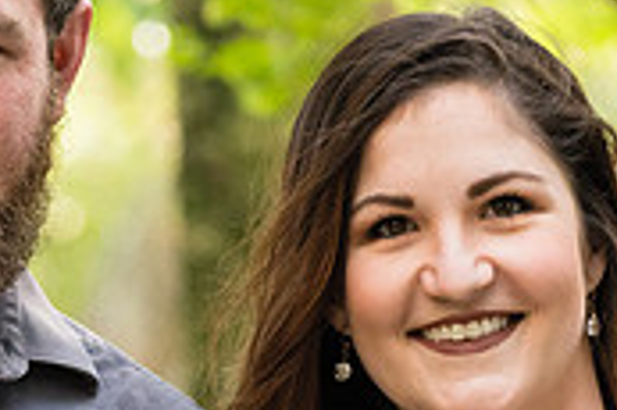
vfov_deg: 1.9
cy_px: 358
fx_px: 12328
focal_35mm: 720
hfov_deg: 2.9
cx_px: 70
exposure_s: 1/500
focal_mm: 140
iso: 800
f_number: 4.8
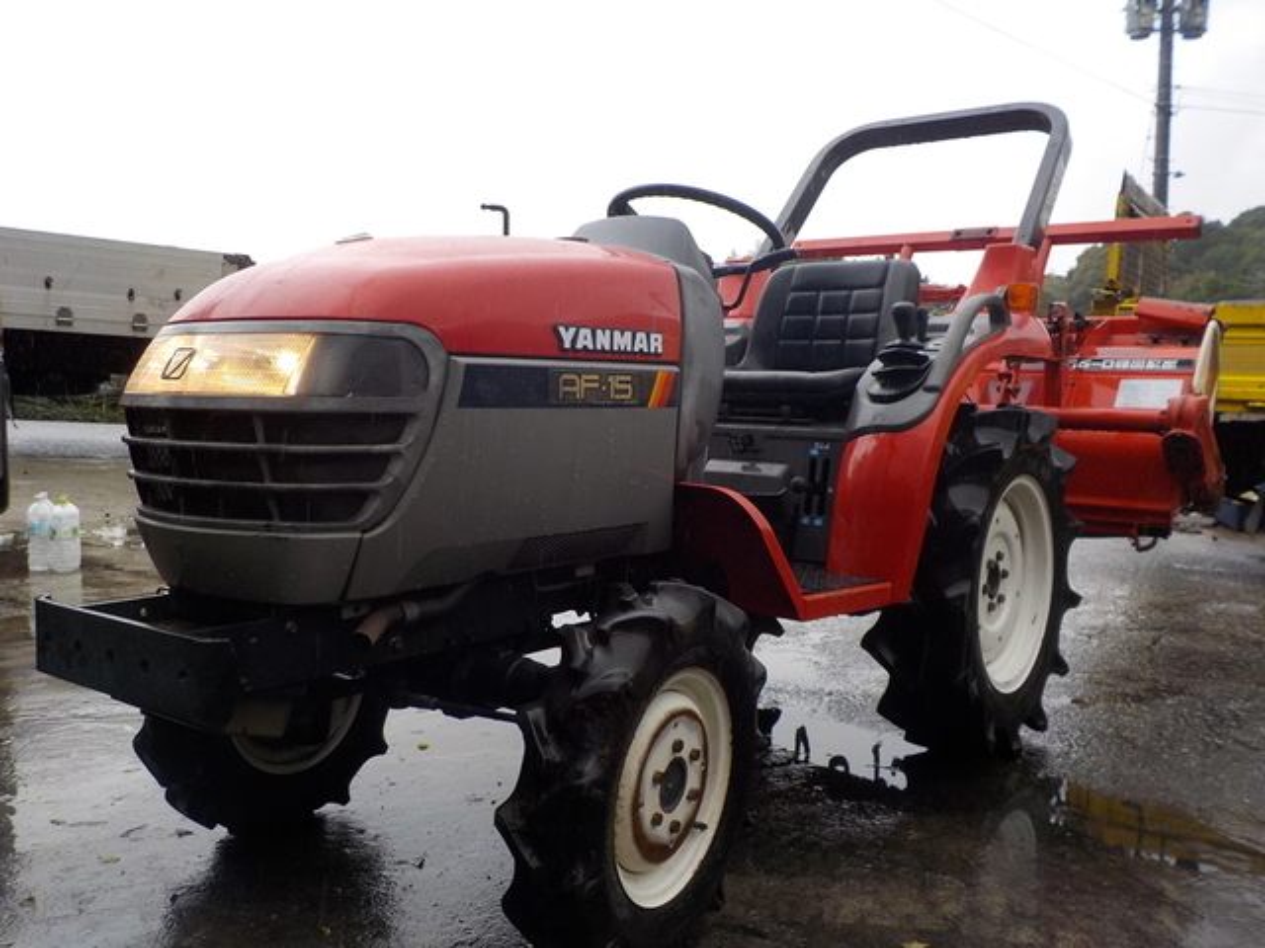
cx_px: 632
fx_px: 1096
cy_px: 474
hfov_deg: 60.0
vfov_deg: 46.8
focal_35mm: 30
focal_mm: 4.1
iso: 125
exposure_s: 1/200
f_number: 3.3
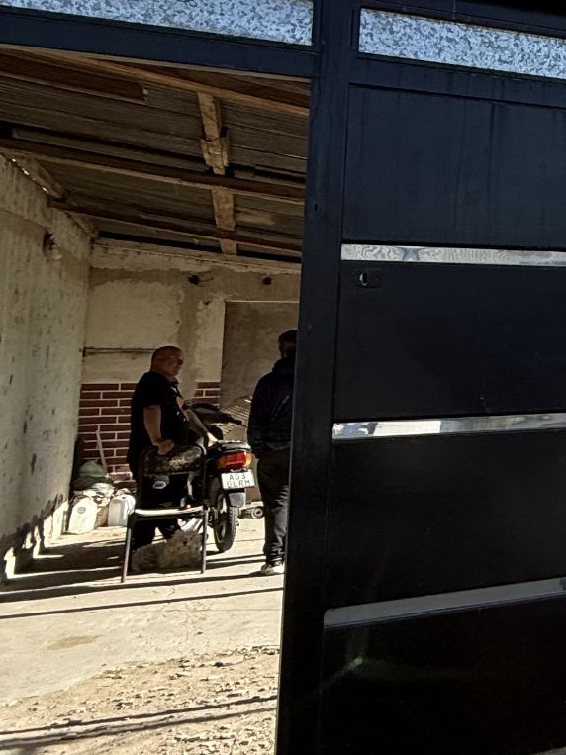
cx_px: 949
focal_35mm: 47
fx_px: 1025
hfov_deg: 22.3
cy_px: 255
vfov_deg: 40.0
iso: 50
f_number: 2.2
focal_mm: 2.22
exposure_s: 1/864
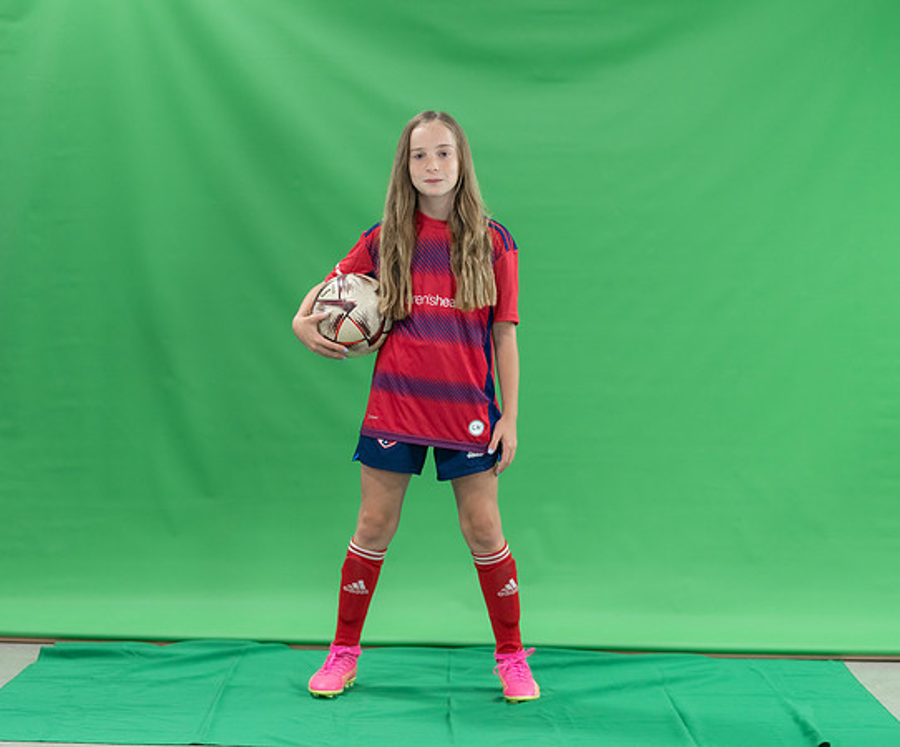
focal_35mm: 83
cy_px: 370
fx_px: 2256
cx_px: 423
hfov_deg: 22.6
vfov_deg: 18.8
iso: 1000
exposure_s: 1/250
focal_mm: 70
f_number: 2.8
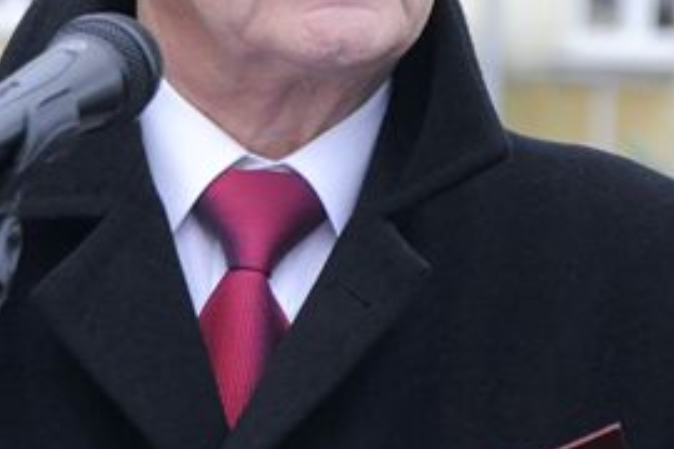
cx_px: 302
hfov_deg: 4.2
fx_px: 9278
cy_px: 66
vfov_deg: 2.8
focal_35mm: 496
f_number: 5.6
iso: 1600
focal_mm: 105
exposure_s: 1/500
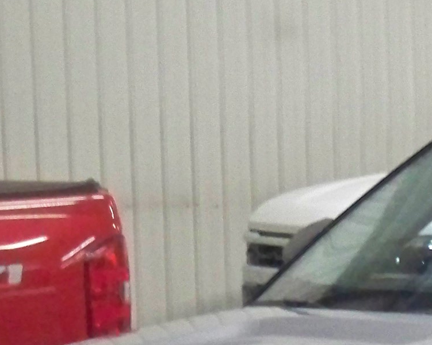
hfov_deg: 11.2
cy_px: 552
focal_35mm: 166
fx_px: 2123
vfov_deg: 9.0
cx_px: 650
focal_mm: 6.3
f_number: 3.1
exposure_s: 1/60
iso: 800
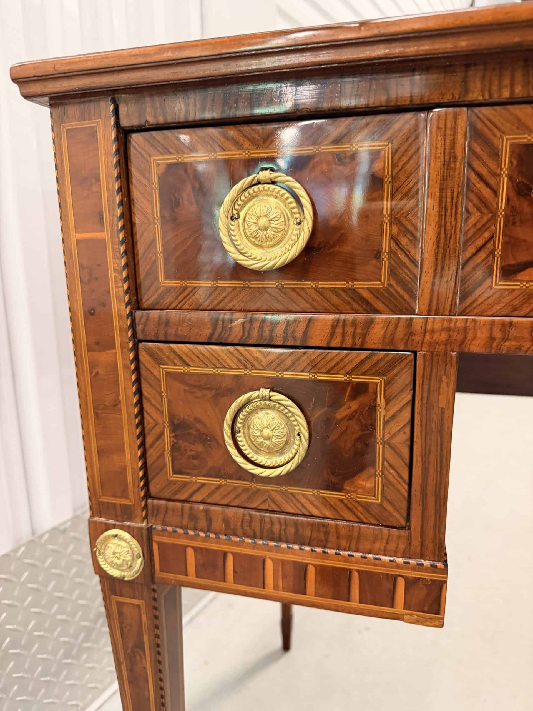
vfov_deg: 71.6
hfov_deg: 56.8
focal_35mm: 24
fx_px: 493
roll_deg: +1.4
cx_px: 266
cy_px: 356
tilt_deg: -12.0
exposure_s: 1/60
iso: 500
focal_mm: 6.76
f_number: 1.78
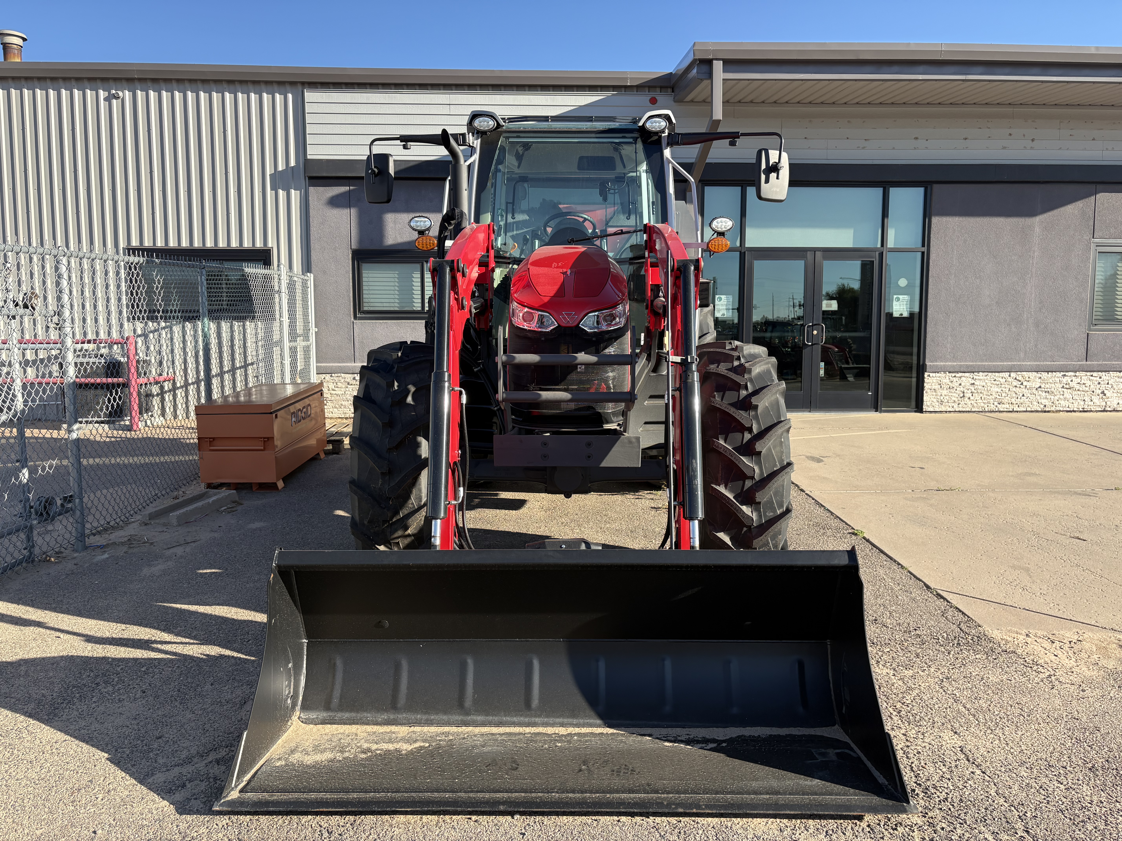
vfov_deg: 53.1
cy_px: 420
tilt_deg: -3.7
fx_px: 843
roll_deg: -0.3
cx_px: 561
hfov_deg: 67.3
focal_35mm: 26
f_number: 1.6
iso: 50
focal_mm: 5.96
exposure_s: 1/1196
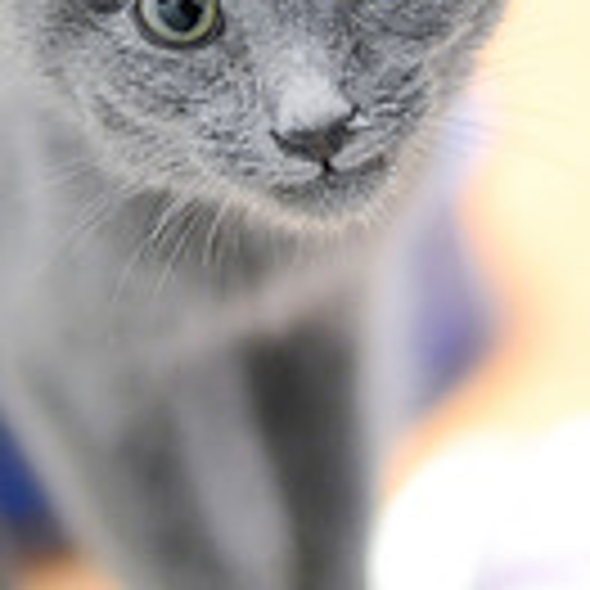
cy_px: 342
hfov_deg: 8.0
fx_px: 4223
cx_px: 239
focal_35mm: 219
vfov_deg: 8.0
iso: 1000
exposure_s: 1/125
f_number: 1.4
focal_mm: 50
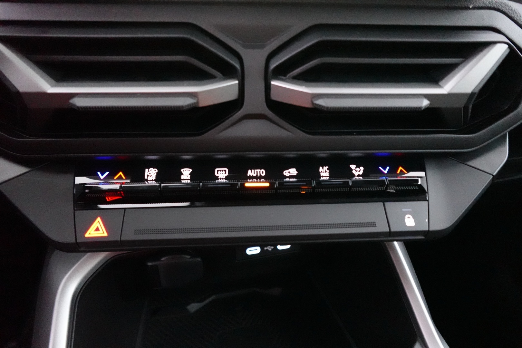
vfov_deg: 61.9
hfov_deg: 84.0
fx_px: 290
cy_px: 174
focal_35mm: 20
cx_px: 261
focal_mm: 7.6
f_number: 2
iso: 6400
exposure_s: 1/20
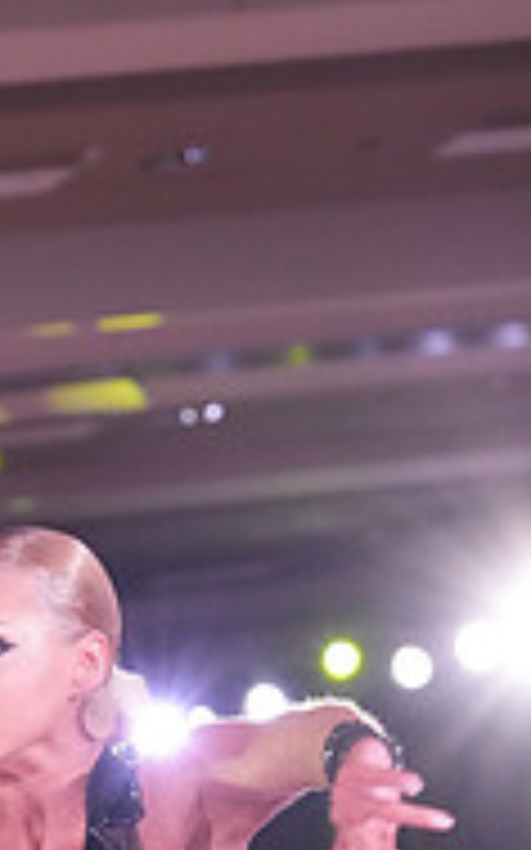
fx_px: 6952
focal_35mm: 300
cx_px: 110
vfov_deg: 6.9
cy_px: 1255
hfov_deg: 4.4
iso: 8000
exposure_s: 1/400
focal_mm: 96
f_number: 5
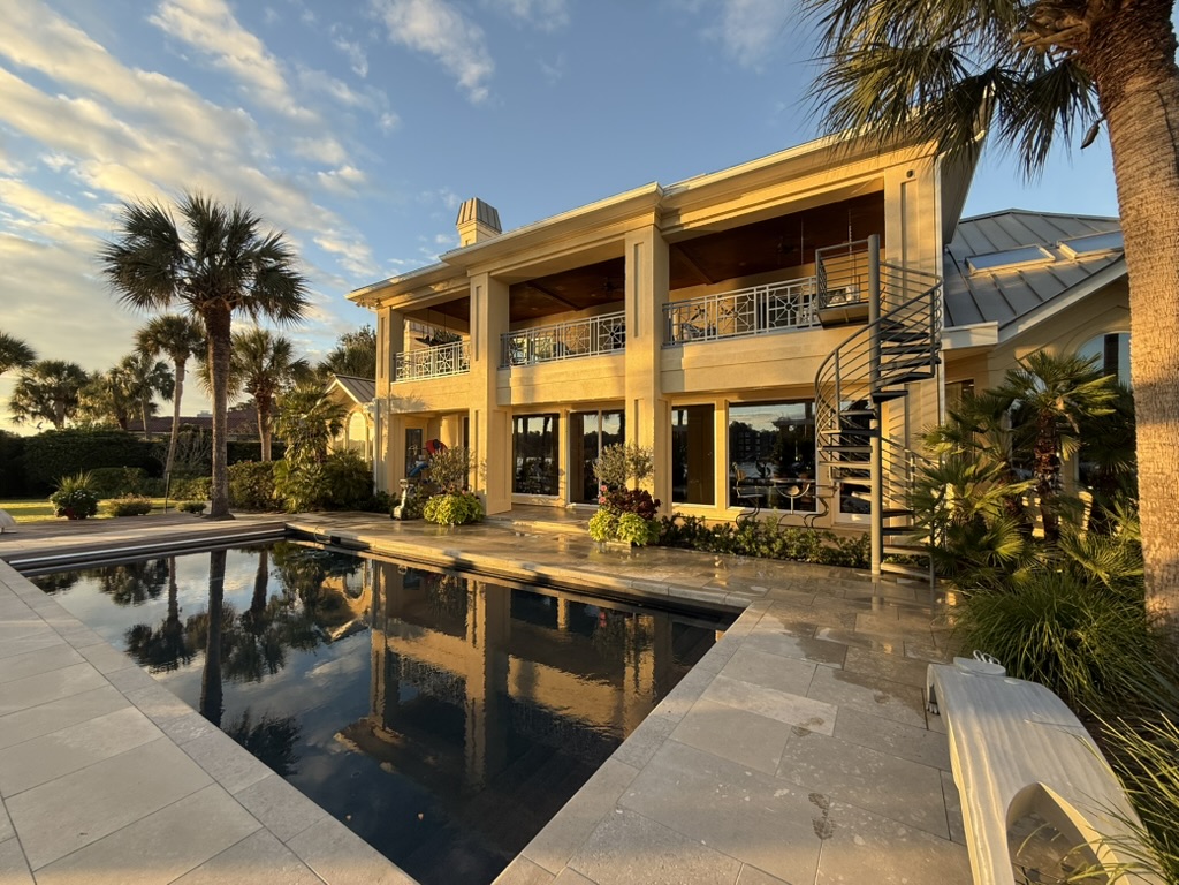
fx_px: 477
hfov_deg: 102.1
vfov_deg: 85.7
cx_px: 590
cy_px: 442
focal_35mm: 14
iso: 50
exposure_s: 1/275
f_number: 2.2
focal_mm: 2.22
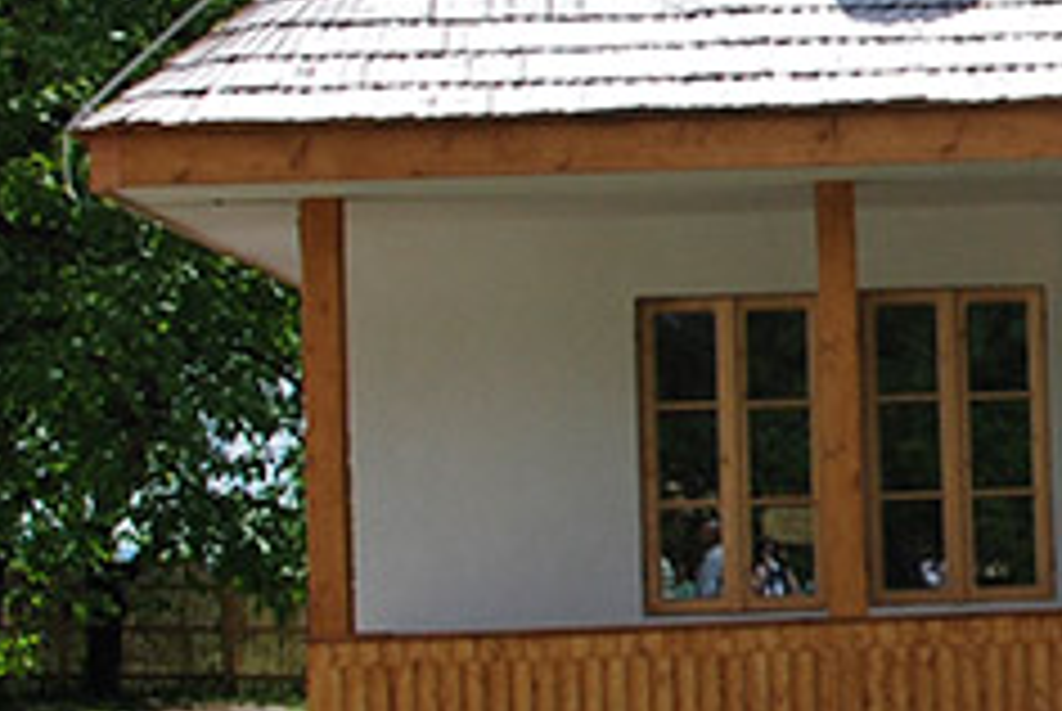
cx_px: 1431
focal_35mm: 137
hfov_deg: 14.3
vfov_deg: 10.0
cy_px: 290
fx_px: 4046
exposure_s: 1/250
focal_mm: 18
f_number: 8
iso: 100
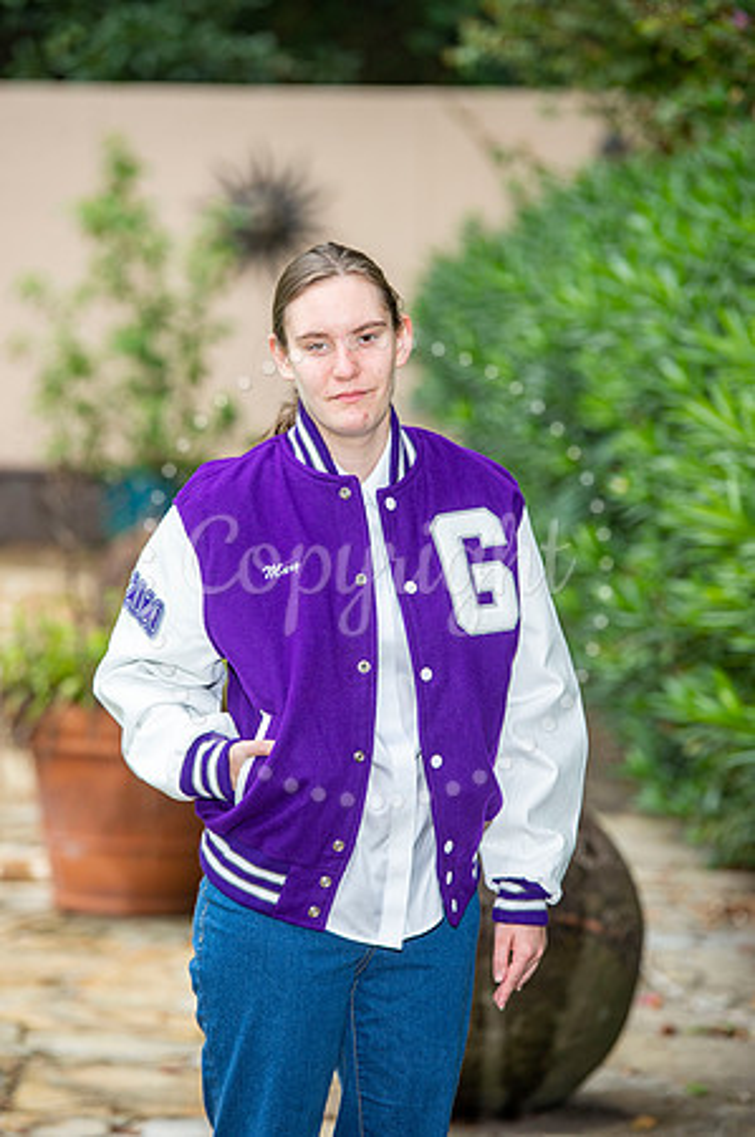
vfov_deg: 12.9
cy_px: 568
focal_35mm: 160
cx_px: 378
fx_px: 5045
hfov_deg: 8.6
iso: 320
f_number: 6.3
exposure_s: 1/160
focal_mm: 160
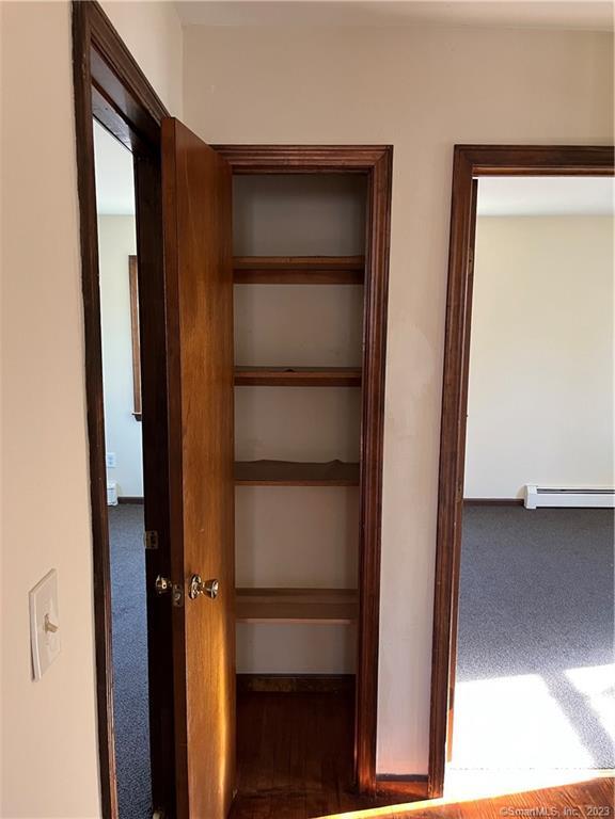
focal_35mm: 26
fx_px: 616
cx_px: 308
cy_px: 410
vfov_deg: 67.3
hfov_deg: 53.1
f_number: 1.6
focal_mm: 5.1
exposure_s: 1/60
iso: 250
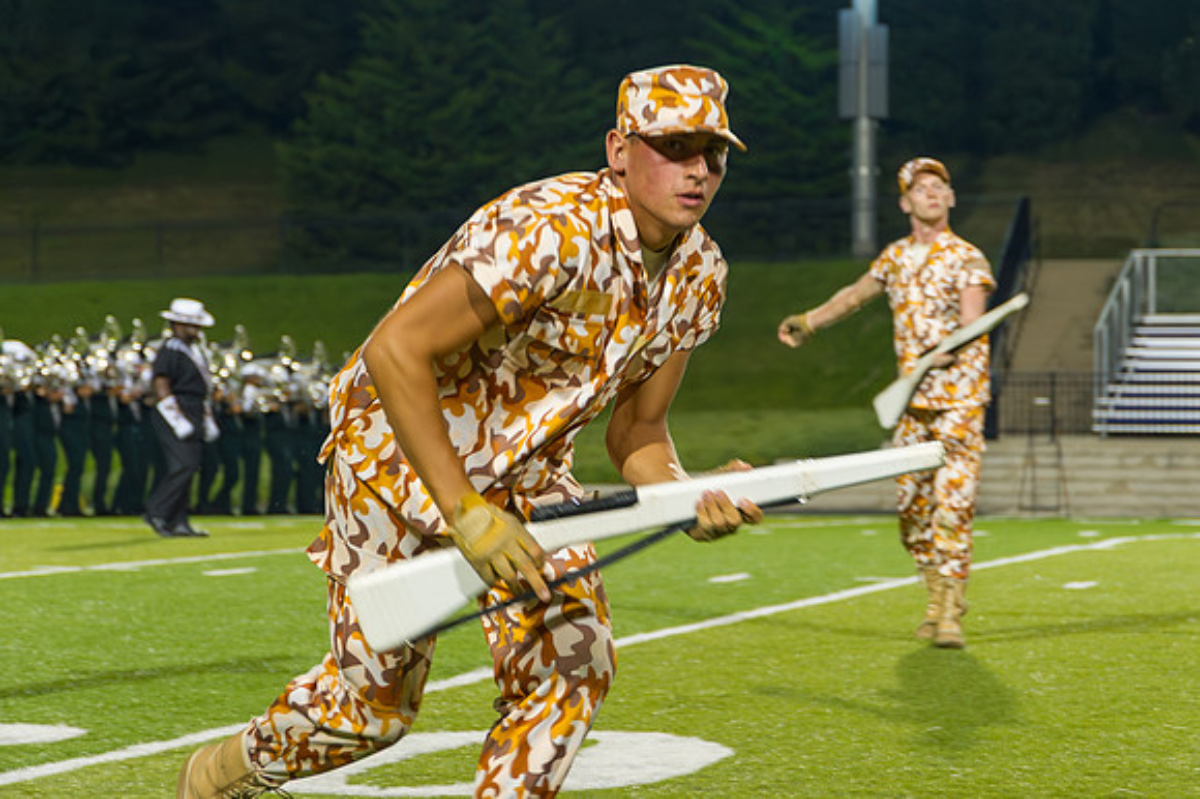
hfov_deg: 17.3
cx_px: 642
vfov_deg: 11.5
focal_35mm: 119
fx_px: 3953
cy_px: 359
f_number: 5.6
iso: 2200
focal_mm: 102
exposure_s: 1/160
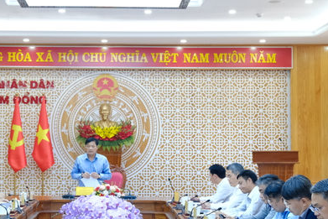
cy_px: 110
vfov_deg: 18.0
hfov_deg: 26.4
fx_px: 693
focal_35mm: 76
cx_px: 98
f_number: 4
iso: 2000
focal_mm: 22.3
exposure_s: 1/200
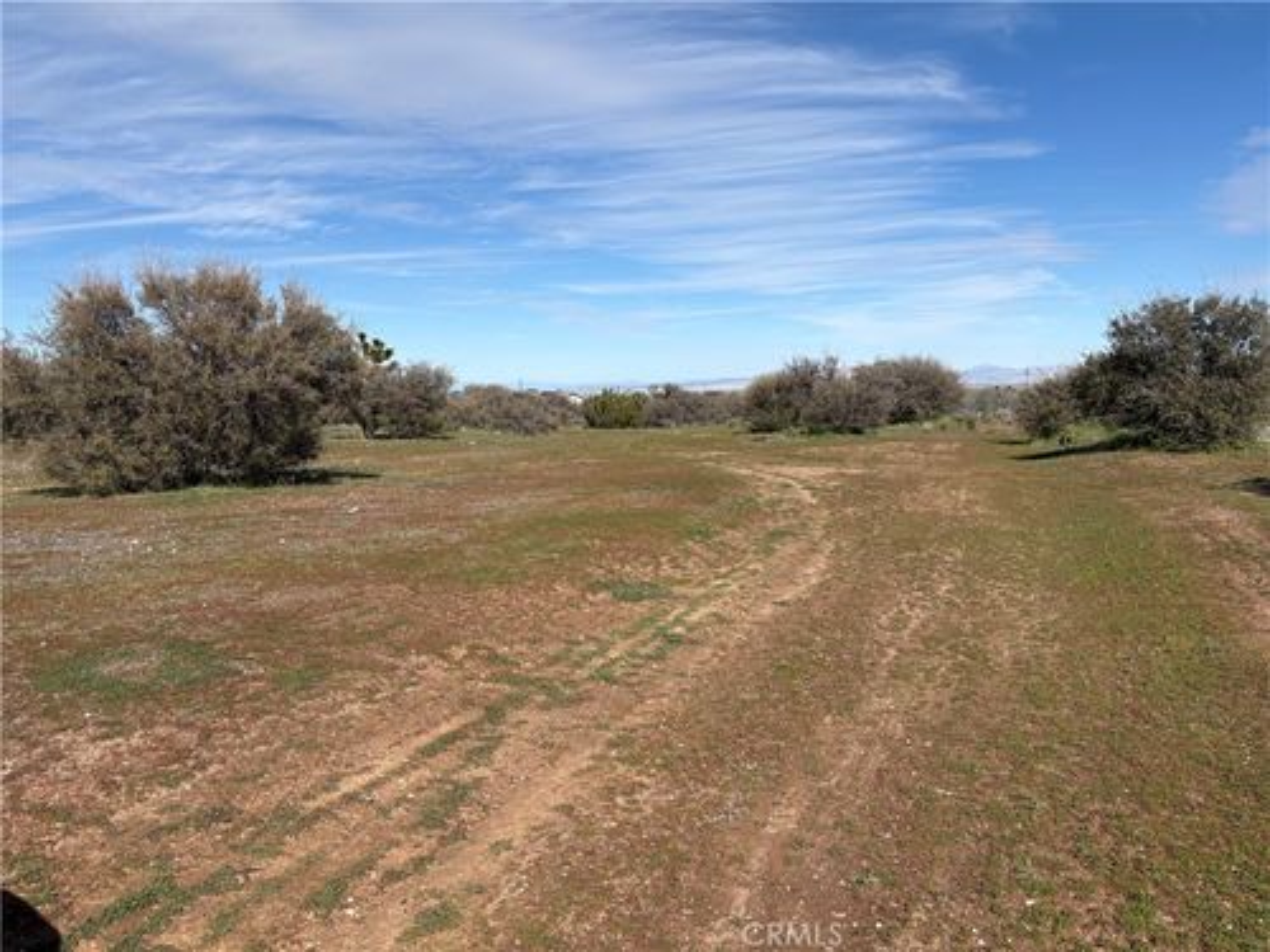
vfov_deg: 53.1
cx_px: 635
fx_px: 954
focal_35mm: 26
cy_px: 476
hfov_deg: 67.3
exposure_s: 1/5348
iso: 50
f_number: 1.6
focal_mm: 5.96
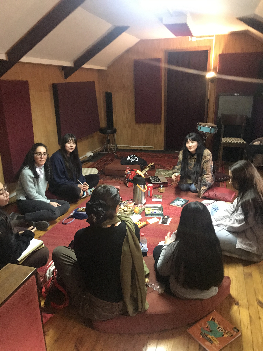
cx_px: 132
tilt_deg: -15.2
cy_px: 176
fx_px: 284
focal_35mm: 28
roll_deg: +0.2
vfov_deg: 63.4
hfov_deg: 49.7
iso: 100
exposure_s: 1/7
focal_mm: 3.99
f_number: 1.8
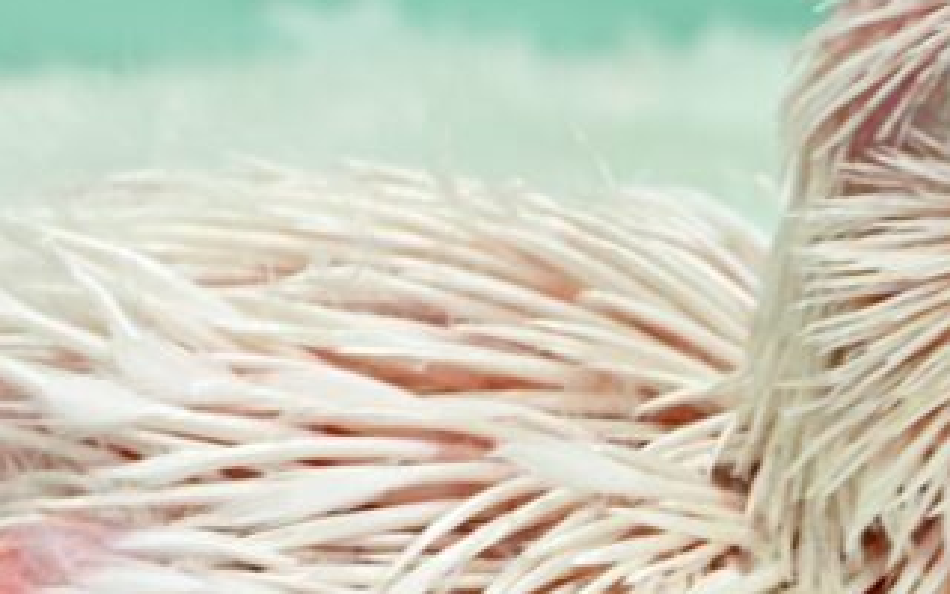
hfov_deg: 10.1
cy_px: 365
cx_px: 493
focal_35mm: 207
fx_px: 5359
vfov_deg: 6.3
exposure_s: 1/50
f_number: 1.6
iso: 25
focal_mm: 5.96
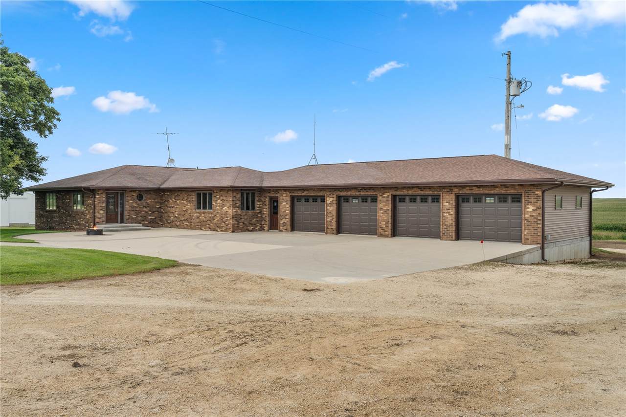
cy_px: 208
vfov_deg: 43.6
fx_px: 522
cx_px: 313
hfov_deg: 61.9
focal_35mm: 30
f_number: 10
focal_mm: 30
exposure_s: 1/80
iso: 250
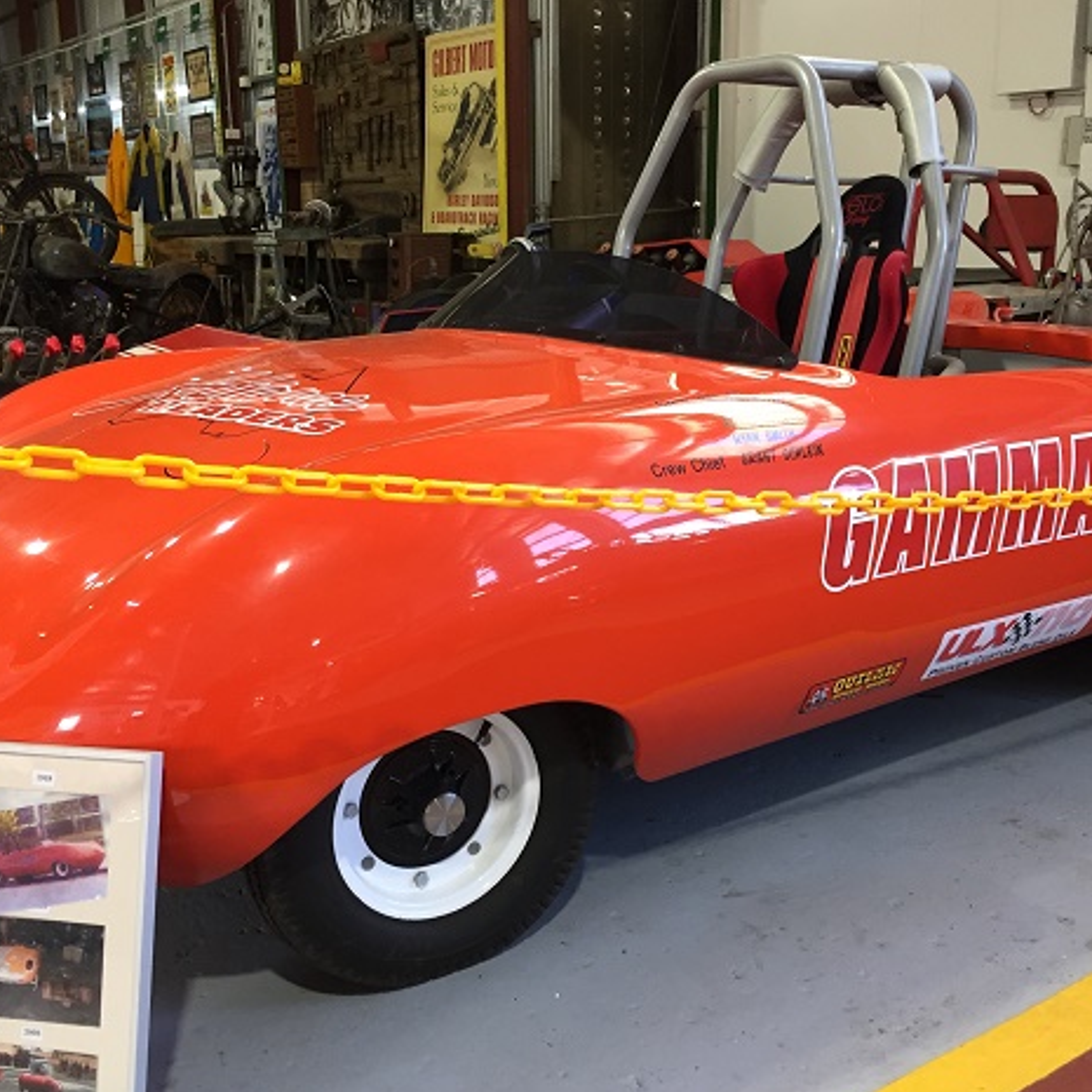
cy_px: 533
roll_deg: +0.4
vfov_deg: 46.0
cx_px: 584
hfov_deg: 46.0
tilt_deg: -14.1
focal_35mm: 36
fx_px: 1285
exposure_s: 1/33
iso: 64
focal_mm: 4.15
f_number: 2.2
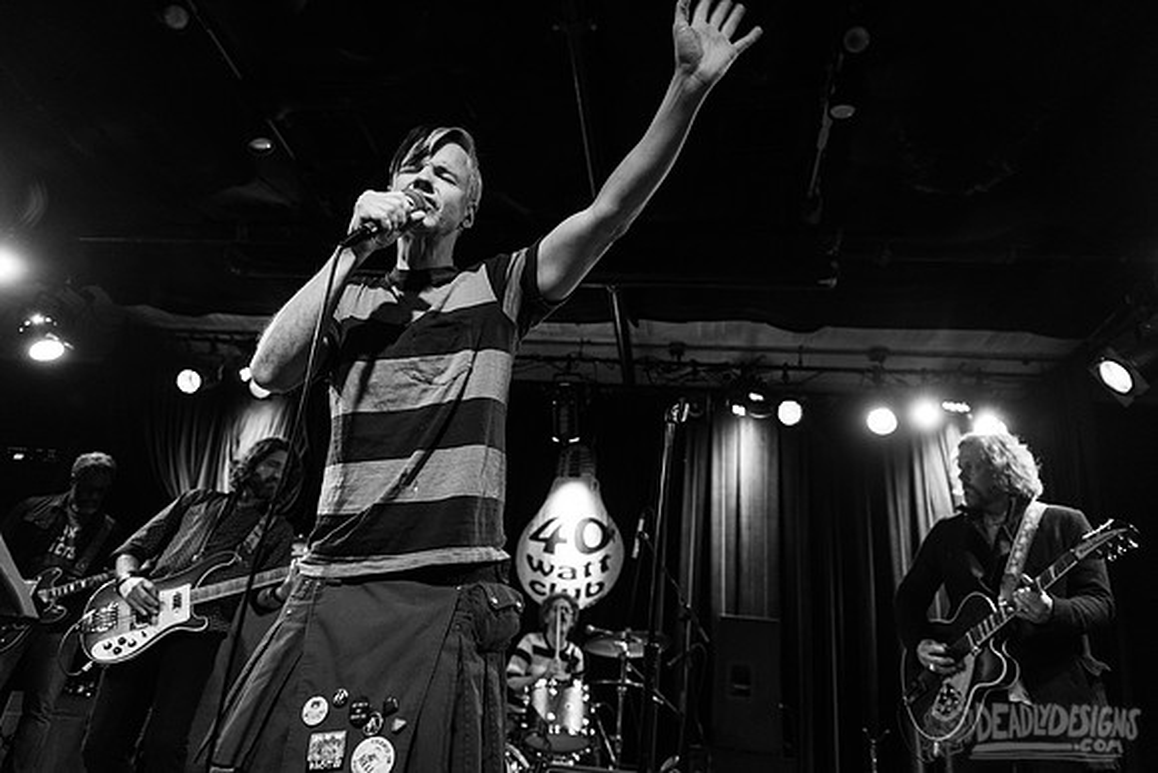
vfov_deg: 53.2
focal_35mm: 24
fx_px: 772
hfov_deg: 73.7
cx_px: 579
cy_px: 386
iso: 2000
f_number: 3.2
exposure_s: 1/160
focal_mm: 24
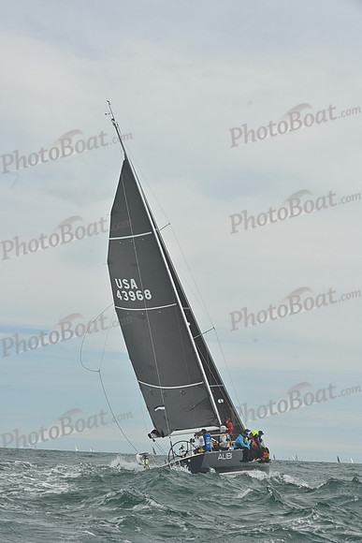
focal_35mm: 70
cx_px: 181
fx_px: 1055
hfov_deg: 19.5
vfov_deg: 28.8
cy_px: 272
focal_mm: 70
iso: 320
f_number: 11
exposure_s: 1/1250
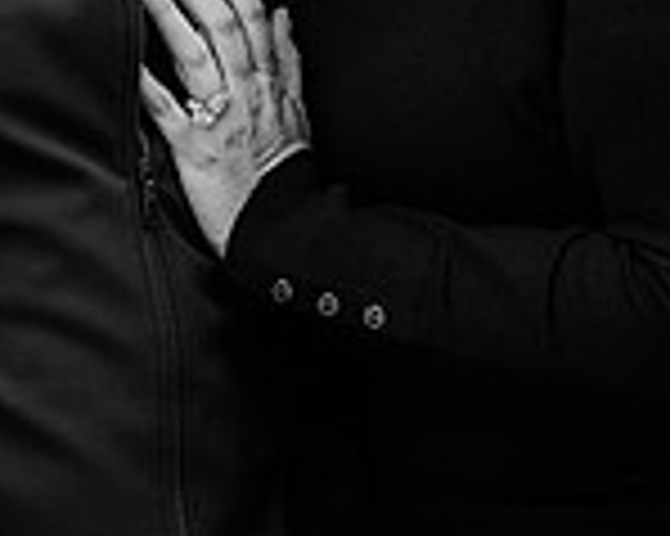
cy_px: -297
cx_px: -1
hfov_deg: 5.6
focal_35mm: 346
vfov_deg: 4.4
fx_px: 6856
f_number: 1.8
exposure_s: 1/800
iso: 500
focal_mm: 85
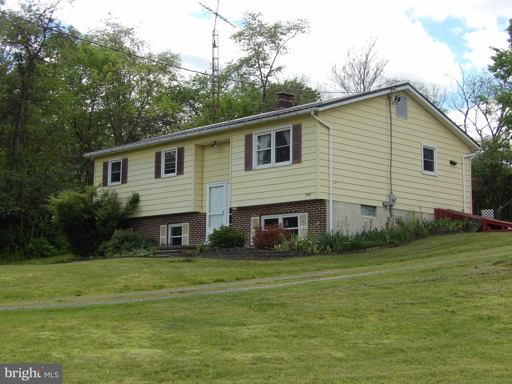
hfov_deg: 36.2
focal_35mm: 53
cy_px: 192
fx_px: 784
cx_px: 256
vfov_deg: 27.5
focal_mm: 9.5
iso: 100
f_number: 3.4
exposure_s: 1/518
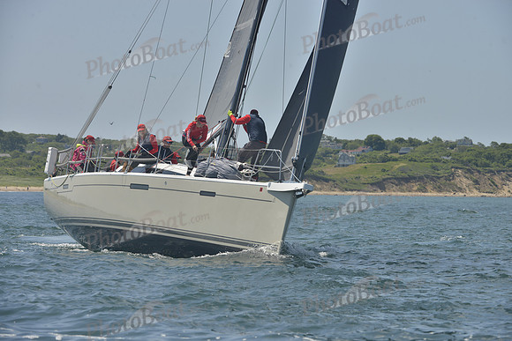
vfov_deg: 6.9
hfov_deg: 10.3
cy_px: 170
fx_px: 2845
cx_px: 256
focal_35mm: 200
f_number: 10
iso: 280
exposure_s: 1/800
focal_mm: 200
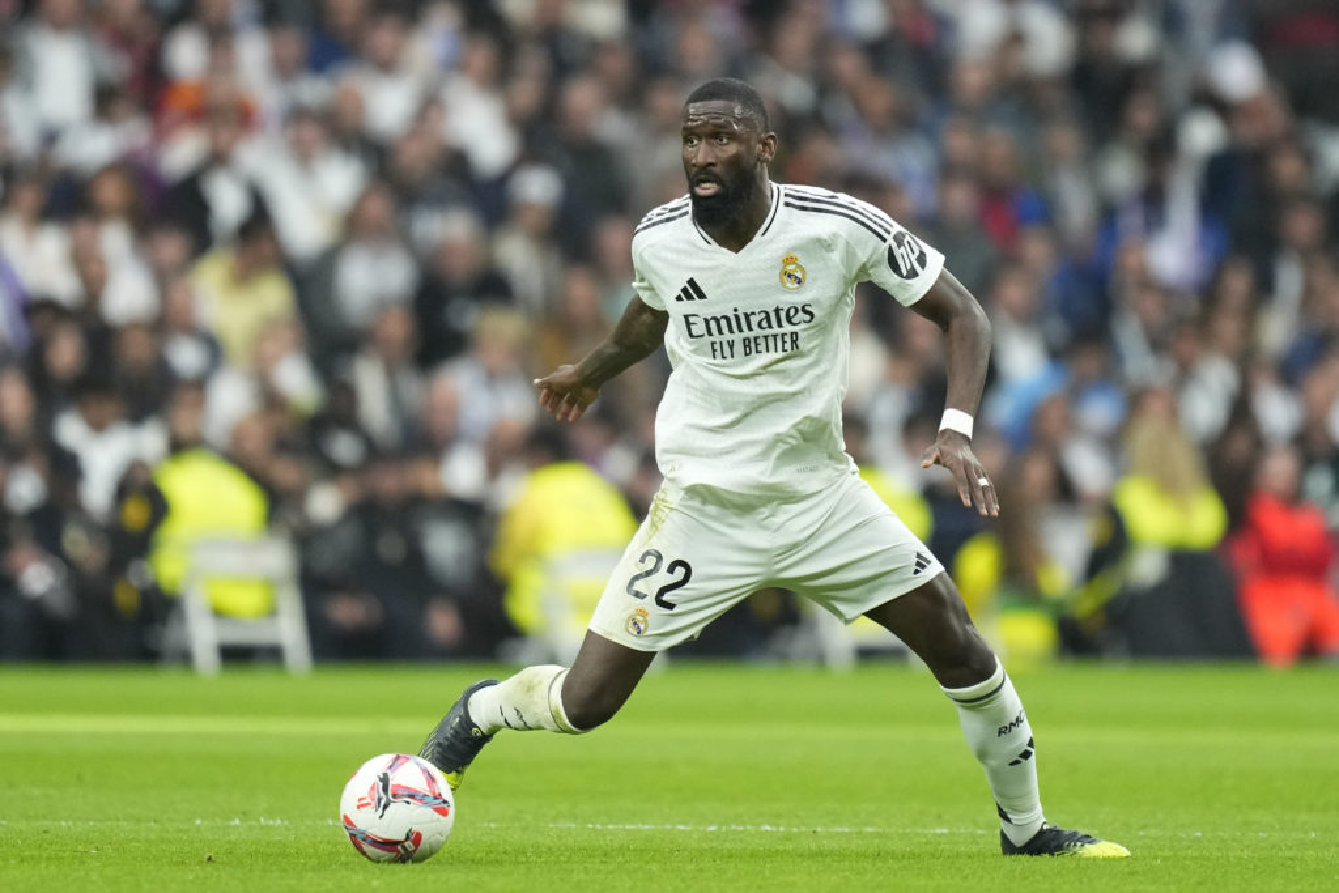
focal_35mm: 400
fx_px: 14879
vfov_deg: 3.4
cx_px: 670
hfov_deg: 5.2
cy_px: 446
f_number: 2.8
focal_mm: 400
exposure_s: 1/2500
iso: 2500
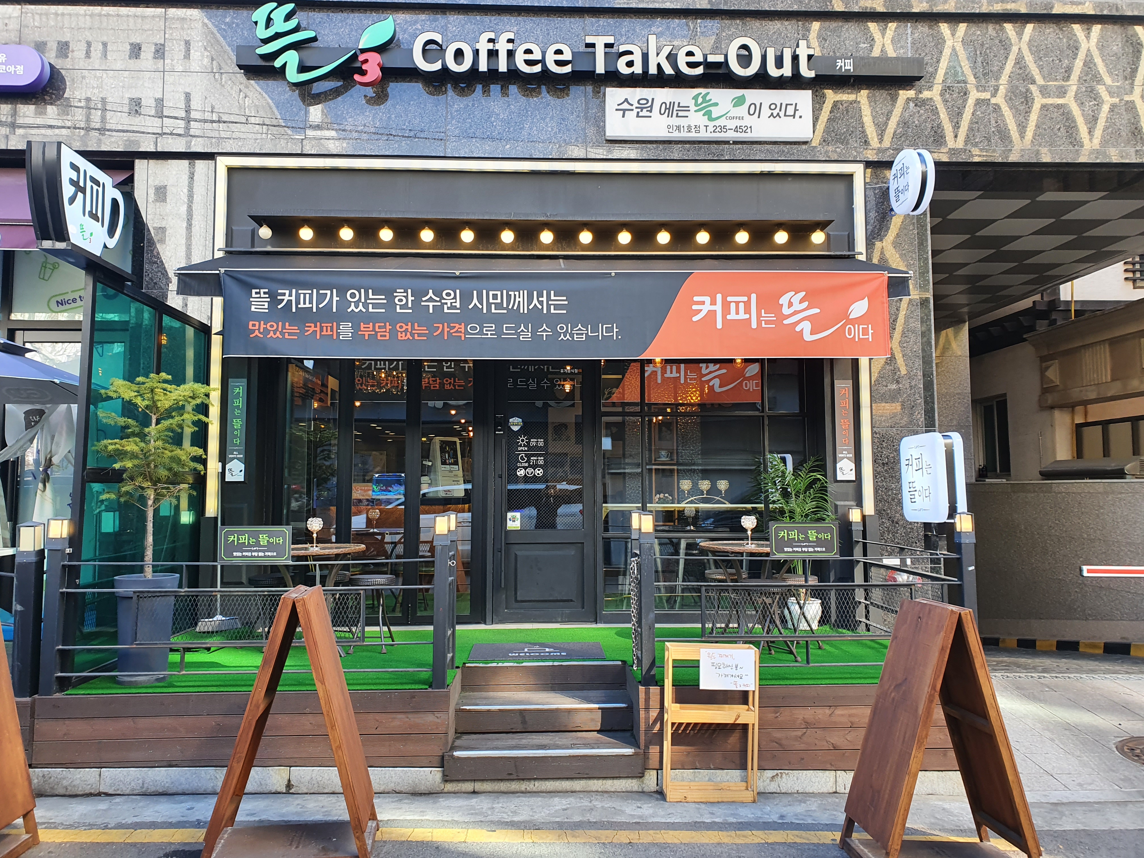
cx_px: 572
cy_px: 429
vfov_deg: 53.1
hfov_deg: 67.3
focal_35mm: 26
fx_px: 859
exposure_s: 1/120
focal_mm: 4.32
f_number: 2.4
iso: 50
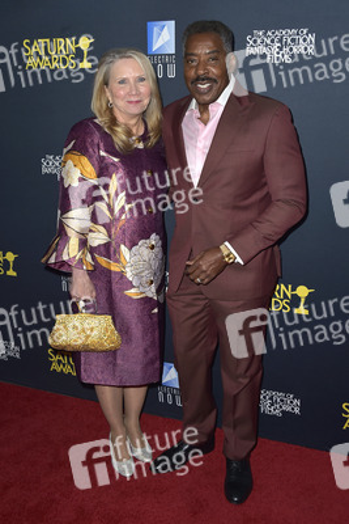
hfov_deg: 36.9
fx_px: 523
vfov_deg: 53.1
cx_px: 174
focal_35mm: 36
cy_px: 262
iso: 250
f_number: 6.3
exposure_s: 1/250
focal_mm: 36
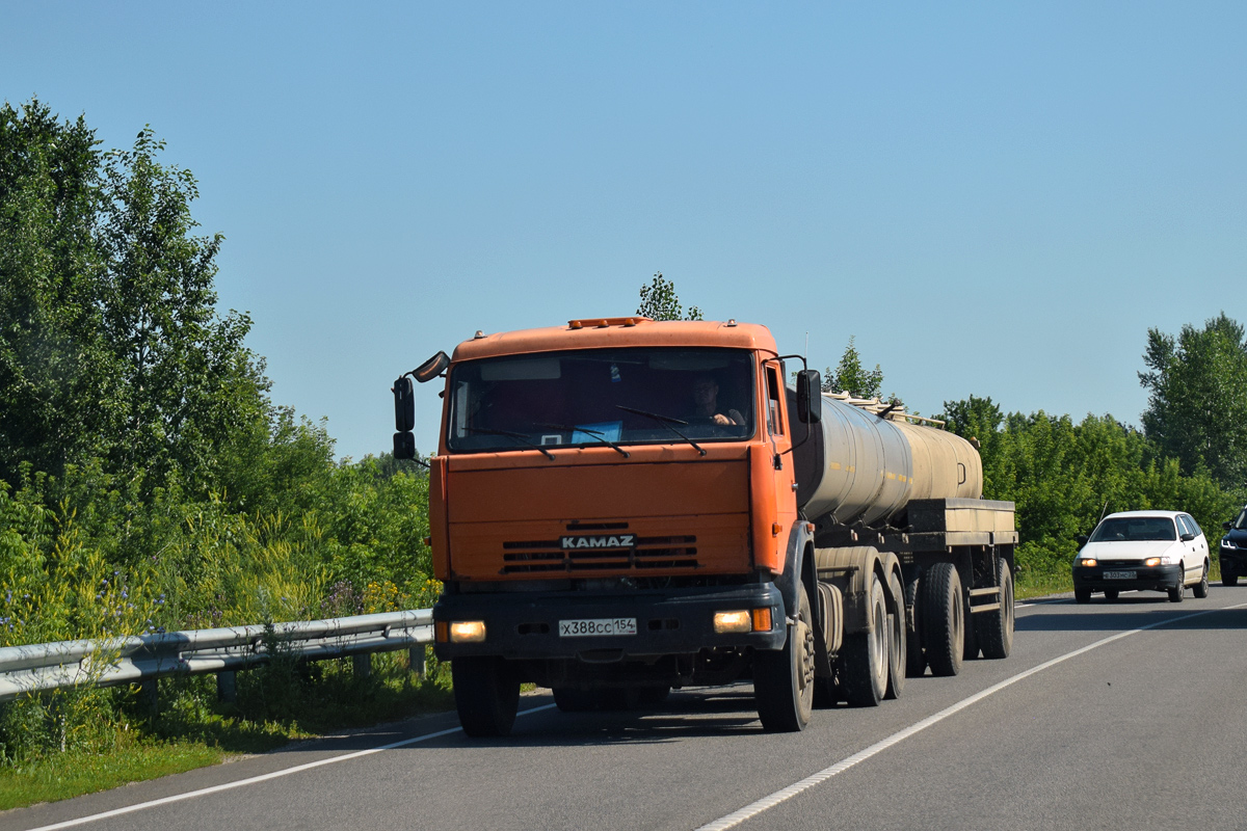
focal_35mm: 82
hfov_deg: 24.6
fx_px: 2857
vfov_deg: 16.6
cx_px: 624
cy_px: 416
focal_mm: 55
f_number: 6.3
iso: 200
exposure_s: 1/1000
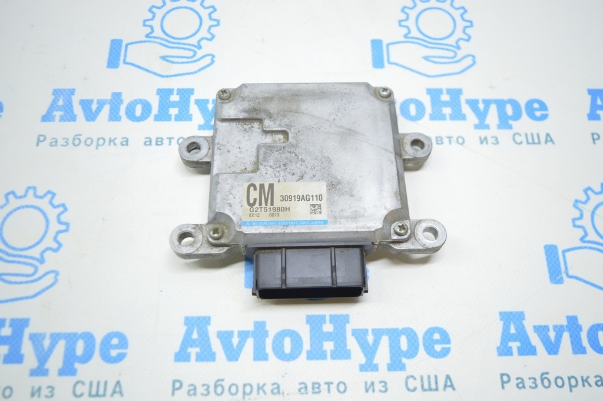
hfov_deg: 57.3
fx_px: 552
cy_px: 200
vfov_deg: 39.9
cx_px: 302
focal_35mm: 33
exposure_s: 1/40
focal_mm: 22
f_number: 3.8
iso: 400
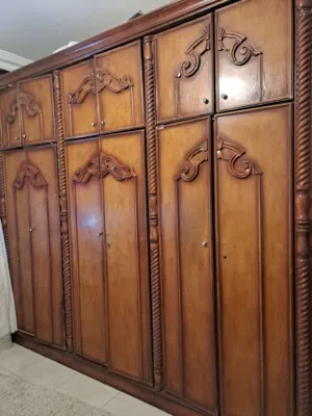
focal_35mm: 25
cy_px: 208
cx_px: 156
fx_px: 300
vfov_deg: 69.4
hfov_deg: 54.9
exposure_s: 1/25
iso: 400
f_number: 1.8
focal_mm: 4.65
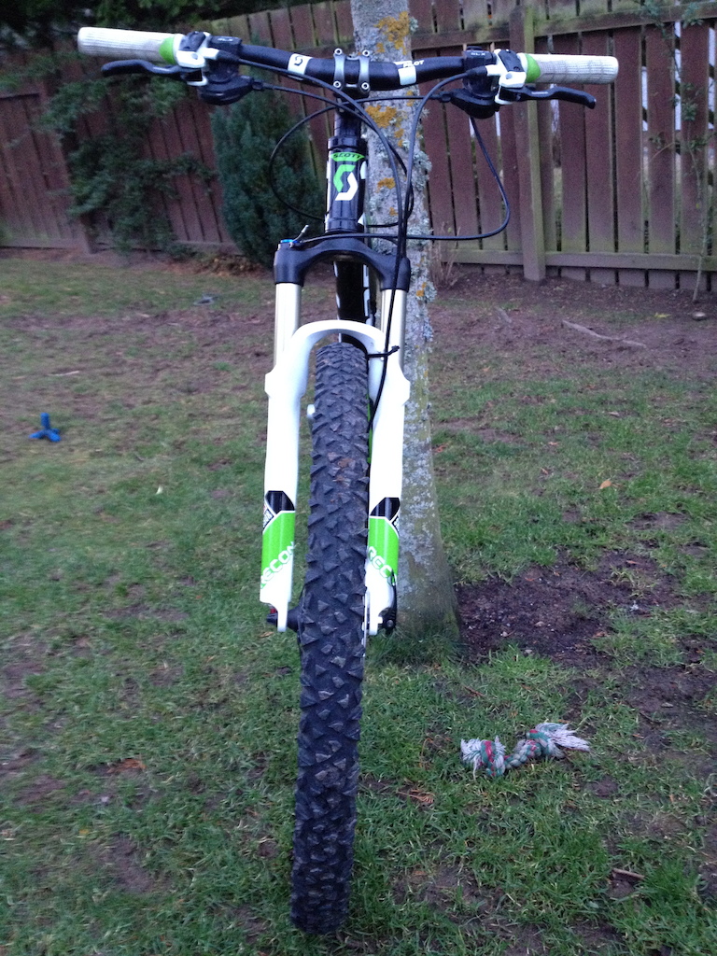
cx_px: 358
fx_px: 967
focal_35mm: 35
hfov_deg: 40.7
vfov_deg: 52.6
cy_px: 478
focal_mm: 4.28
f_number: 2.4
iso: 320
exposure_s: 1/20
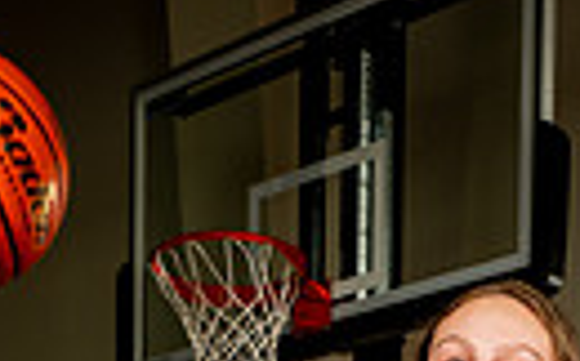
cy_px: 980
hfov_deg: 17.4
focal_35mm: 120
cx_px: 357
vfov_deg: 9.3
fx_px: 1895
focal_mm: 34
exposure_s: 1/400
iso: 250
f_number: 8
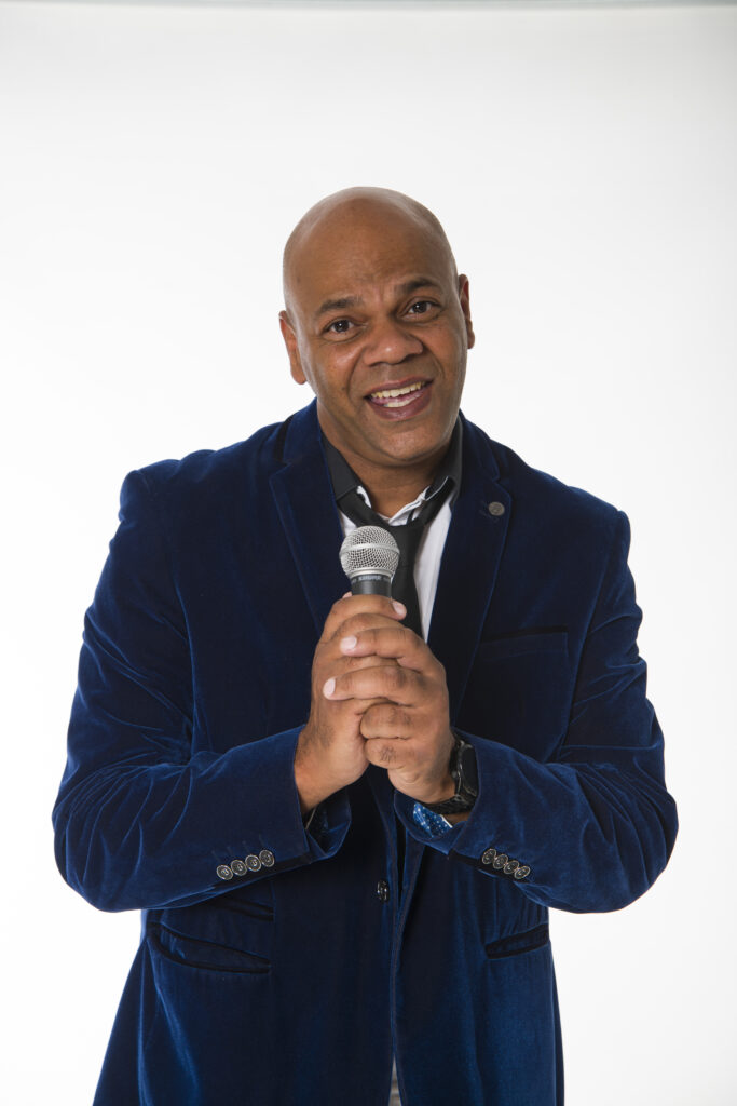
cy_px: 553
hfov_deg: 20.6
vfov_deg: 30.5
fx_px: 2026
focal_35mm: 66
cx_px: 368
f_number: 8
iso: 64
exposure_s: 1/200
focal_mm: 66
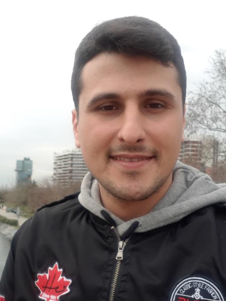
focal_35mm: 36
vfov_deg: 50.9
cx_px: 104
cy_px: 184
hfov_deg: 39.7
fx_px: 313
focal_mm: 3.6
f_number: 1.9
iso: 40
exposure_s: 1/422
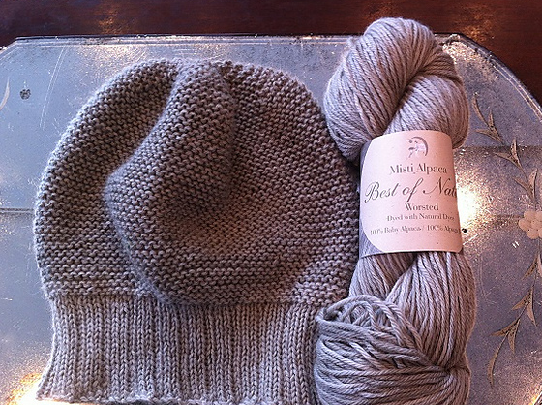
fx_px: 625
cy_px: 218
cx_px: 286
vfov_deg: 35.8
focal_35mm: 40
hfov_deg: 46.8
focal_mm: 3.85
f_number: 2.8
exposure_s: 1/20
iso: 80
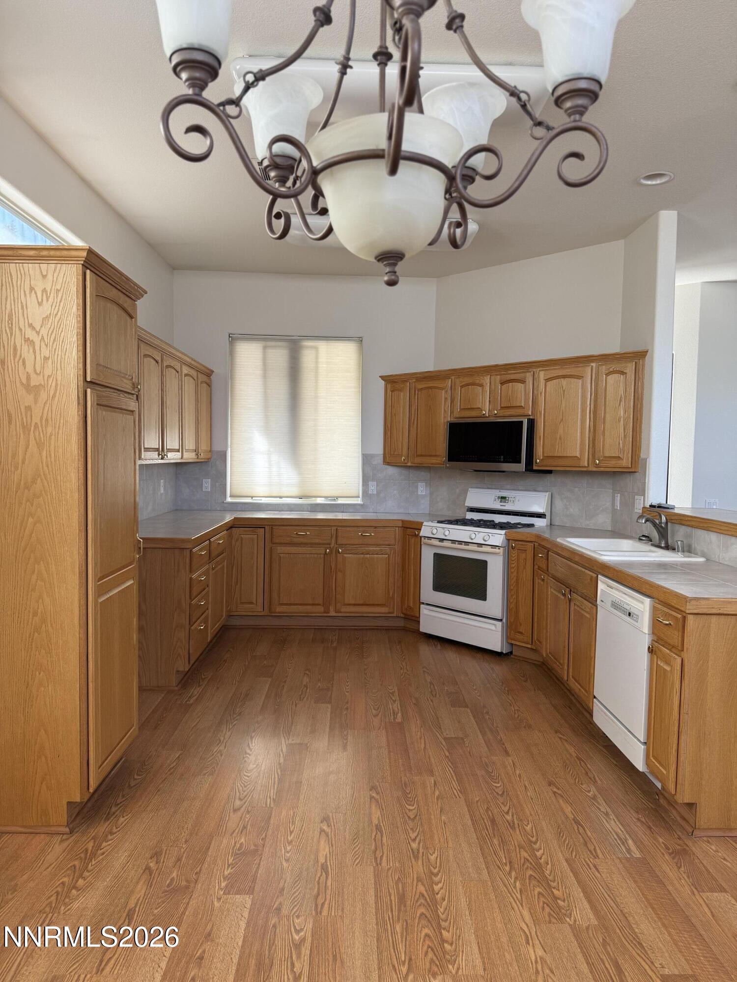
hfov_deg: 56.8
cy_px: 491
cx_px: 368
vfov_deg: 71.6
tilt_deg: -2.6
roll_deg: -0.5
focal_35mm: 24
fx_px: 681
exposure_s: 1/128
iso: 125
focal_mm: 6.76
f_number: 1.78
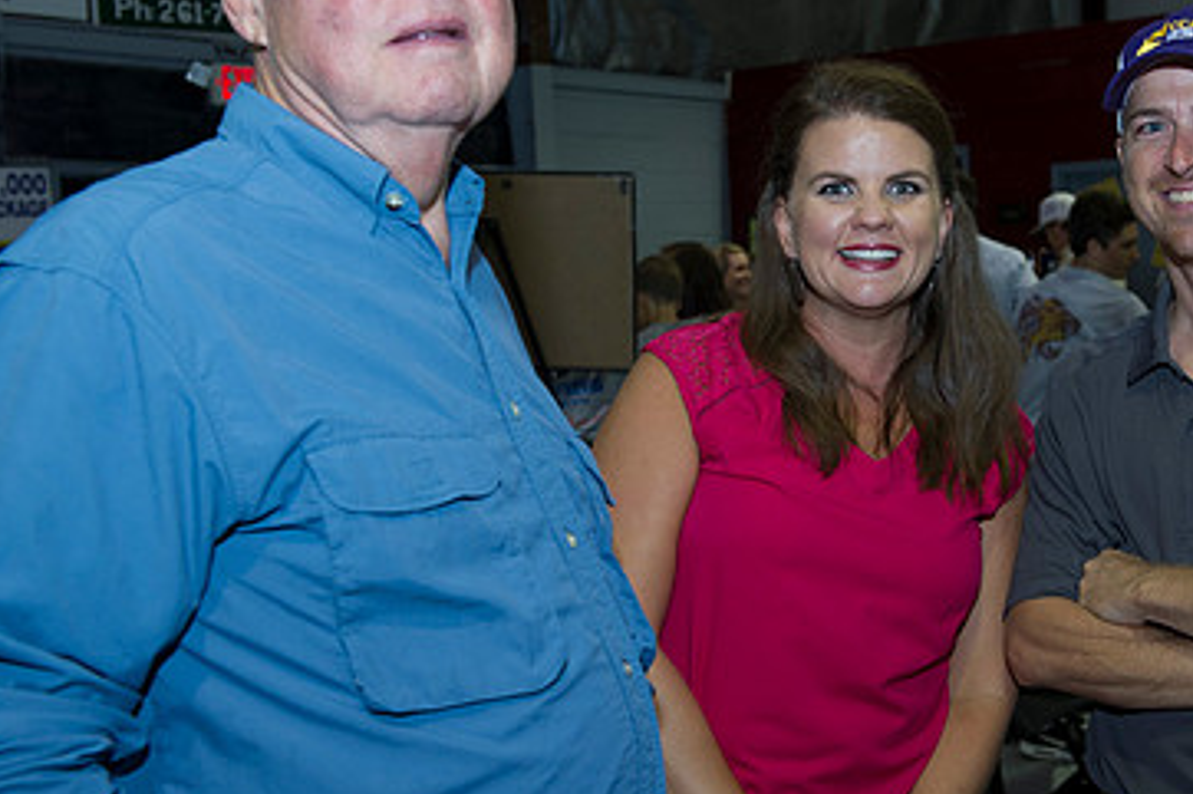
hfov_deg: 35.0
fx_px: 1855
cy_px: 418
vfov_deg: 24.2
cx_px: 867
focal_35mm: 56
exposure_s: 1/80
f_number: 5
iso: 1250
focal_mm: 35
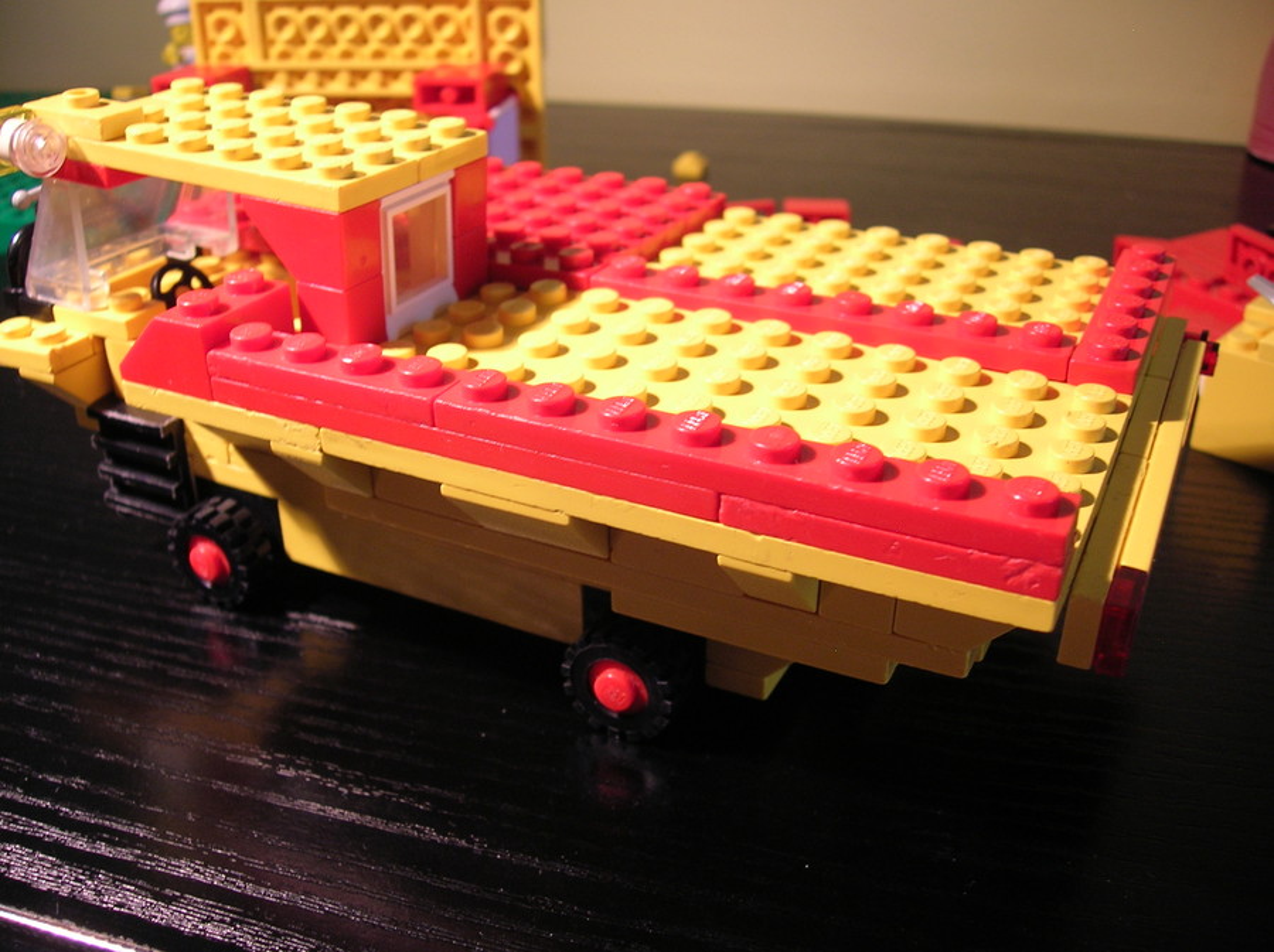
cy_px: 476
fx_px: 1250
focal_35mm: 34
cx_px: 637
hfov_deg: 54.0
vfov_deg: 41.7
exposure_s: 1/6.6
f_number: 2.9
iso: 50
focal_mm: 5.7
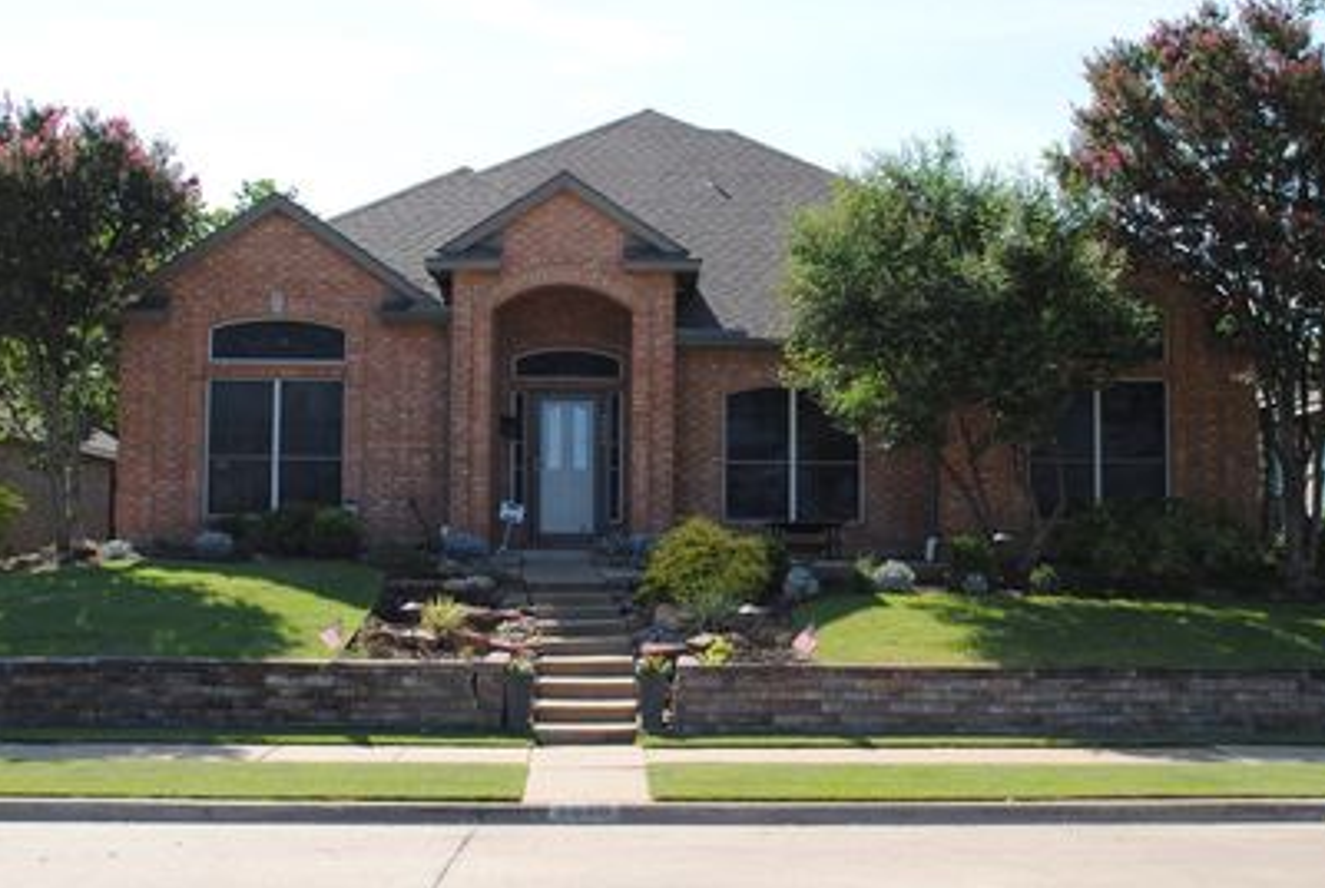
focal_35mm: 45
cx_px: 666
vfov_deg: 30.0
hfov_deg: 43.5
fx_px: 1659
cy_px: 469
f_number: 8
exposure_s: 1/200
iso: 100
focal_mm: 24
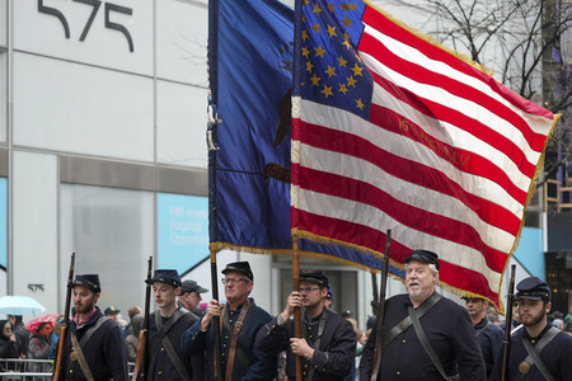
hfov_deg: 20.4
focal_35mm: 100
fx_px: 1589
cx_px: 286
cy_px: 190
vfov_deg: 13.7
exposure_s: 1/500
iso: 1000
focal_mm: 100
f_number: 5
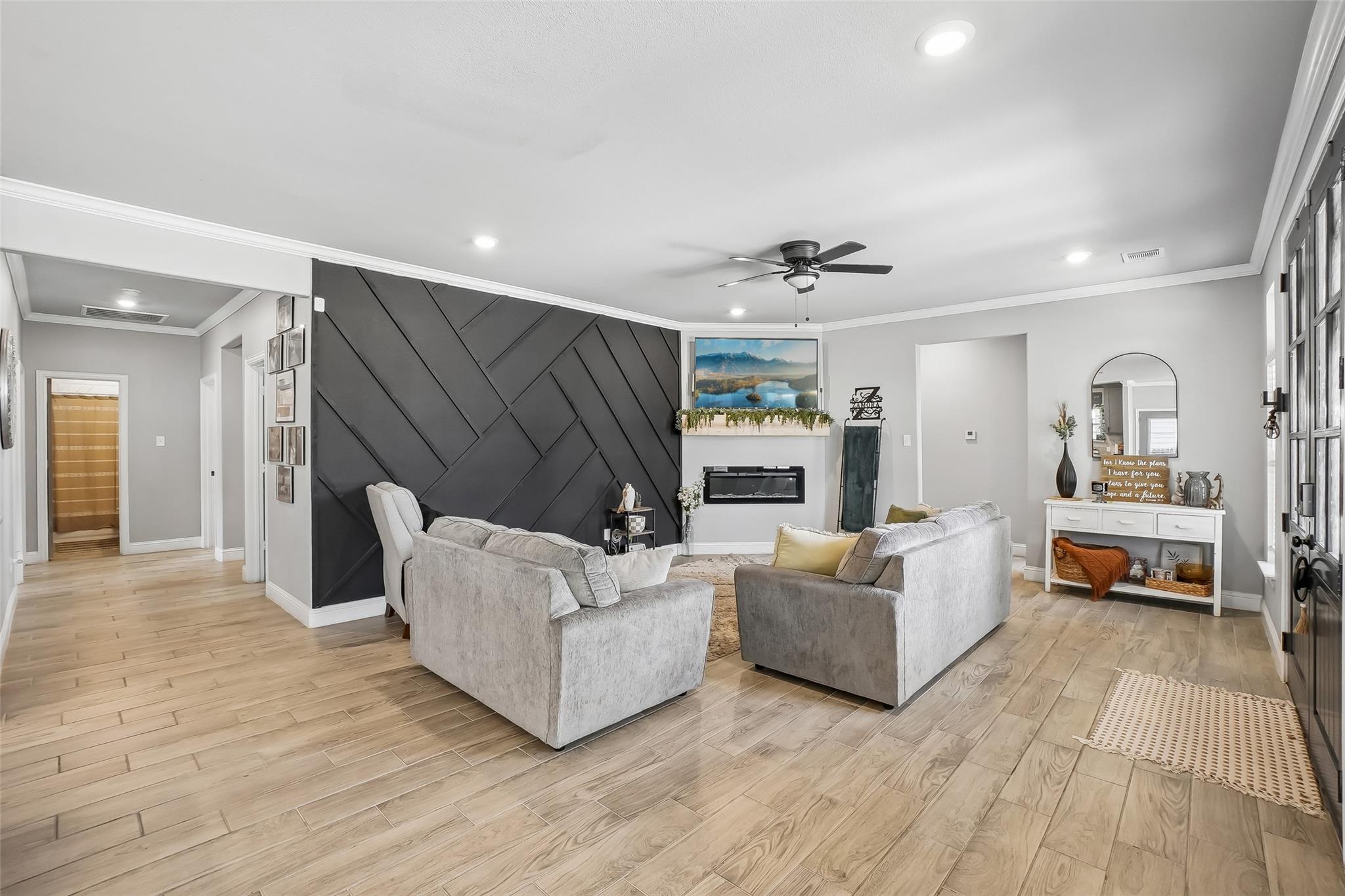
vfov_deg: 77.3
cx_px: 672
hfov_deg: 100.4
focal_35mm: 15
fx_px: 560
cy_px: 448
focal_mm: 10
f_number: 8
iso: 400
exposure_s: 1/8
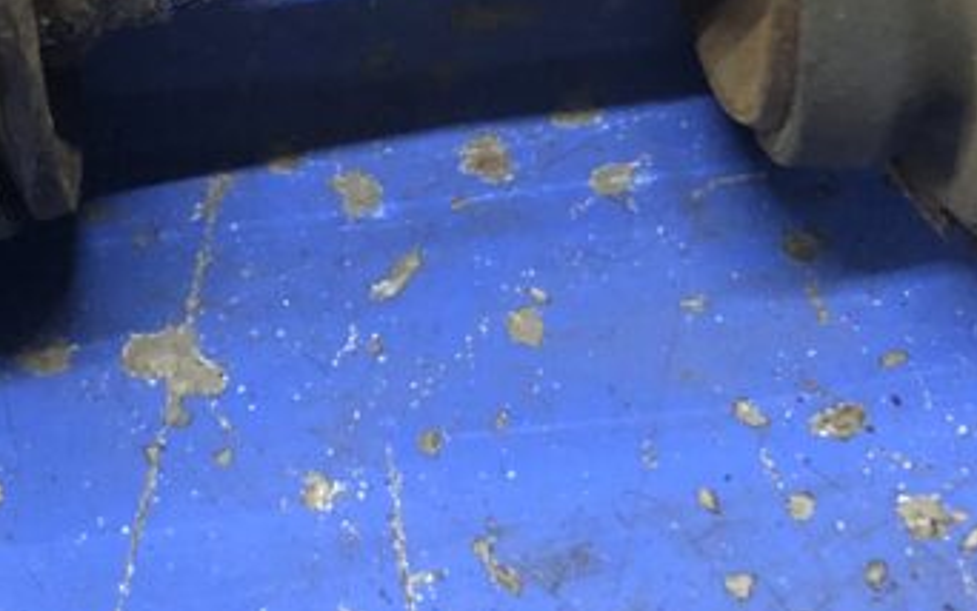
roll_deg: +5.6
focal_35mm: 111
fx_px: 2957
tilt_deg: -41.3
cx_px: 269
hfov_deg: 18.7
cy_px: -168
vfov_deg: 11.5
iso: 80
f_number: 1.8
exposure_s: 1/7
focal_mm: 3.99
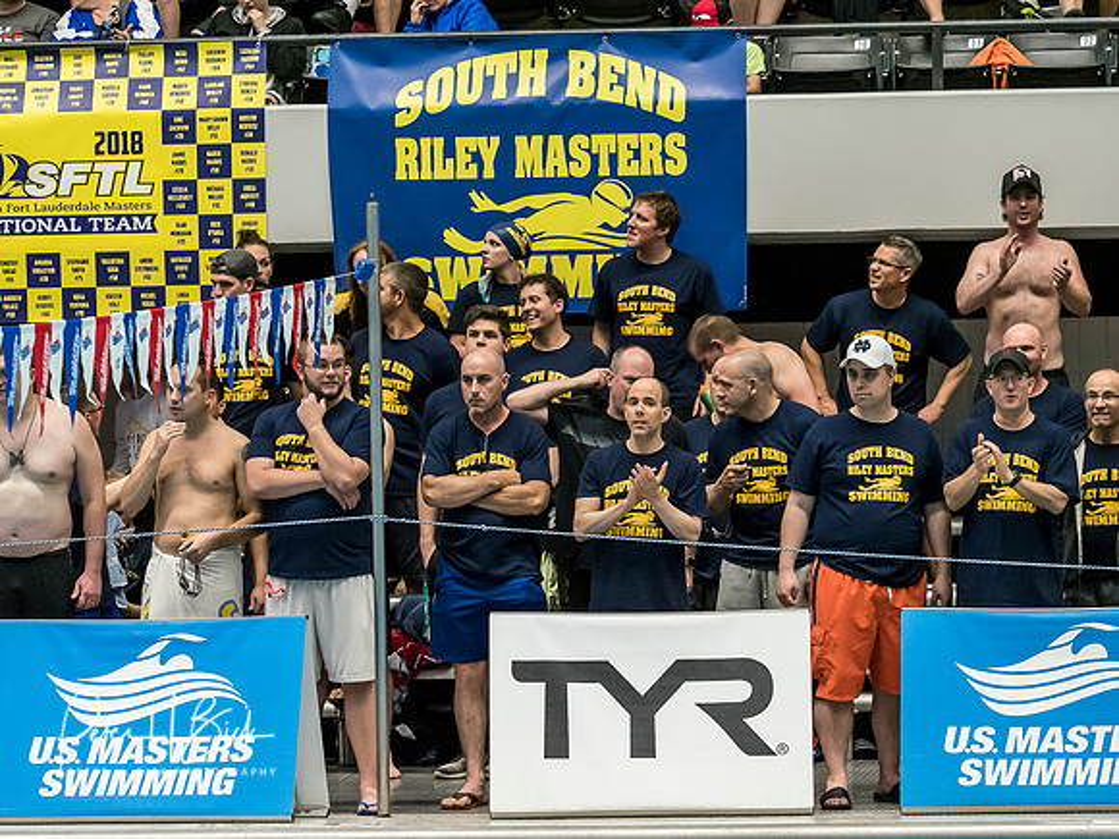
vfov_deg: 7.2
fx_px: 6680
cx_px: 783
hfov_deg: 9.6
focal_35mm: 207
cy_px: 493
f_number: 3.5
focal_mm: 73
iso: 3200
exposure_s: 1/500
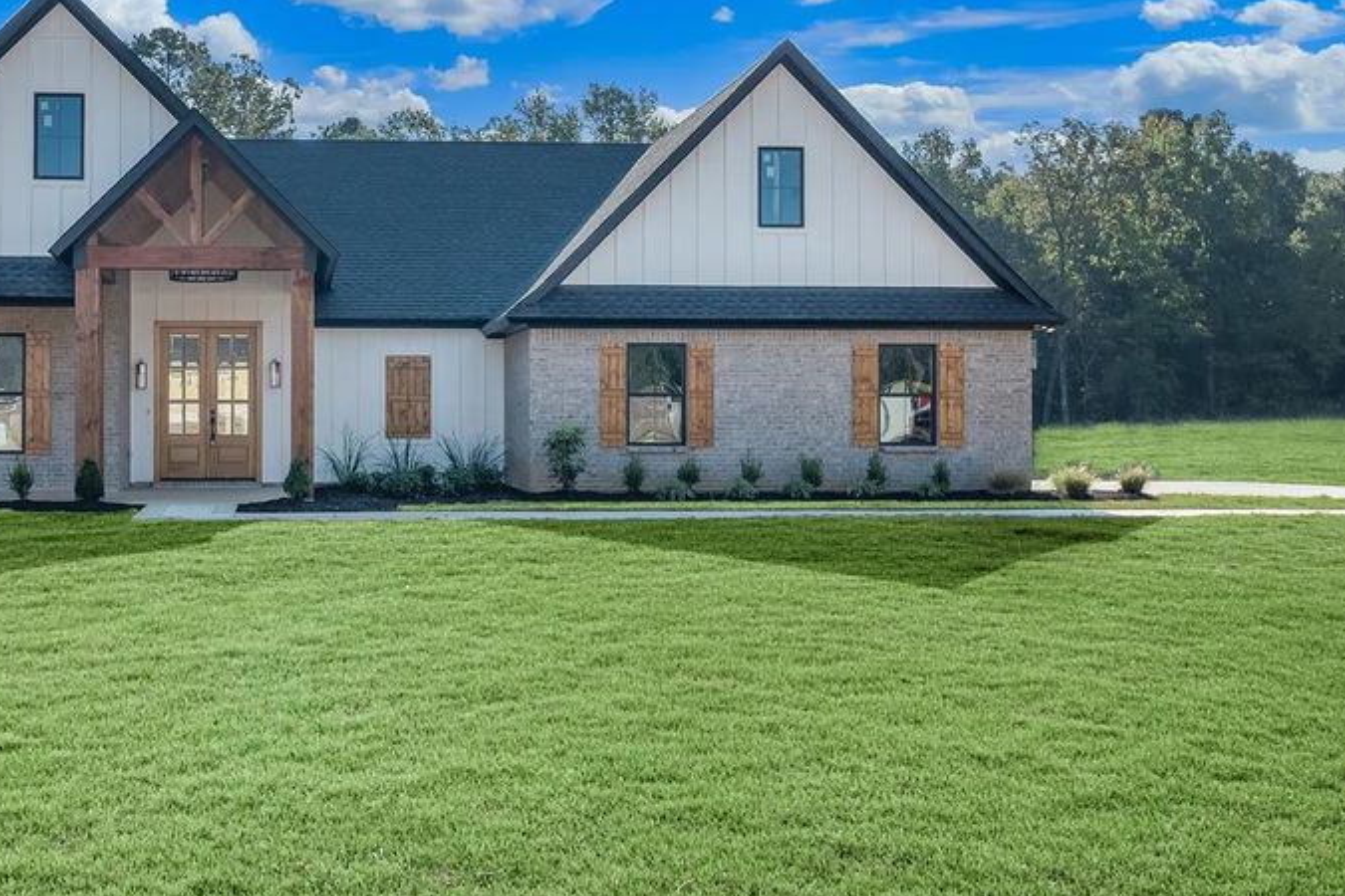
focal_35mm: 47
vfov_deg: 28.6
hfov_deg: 41.0
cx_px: 387
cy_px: 455
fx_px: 1756
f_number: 7.1
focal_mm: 31
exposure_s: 1/1600
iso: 400
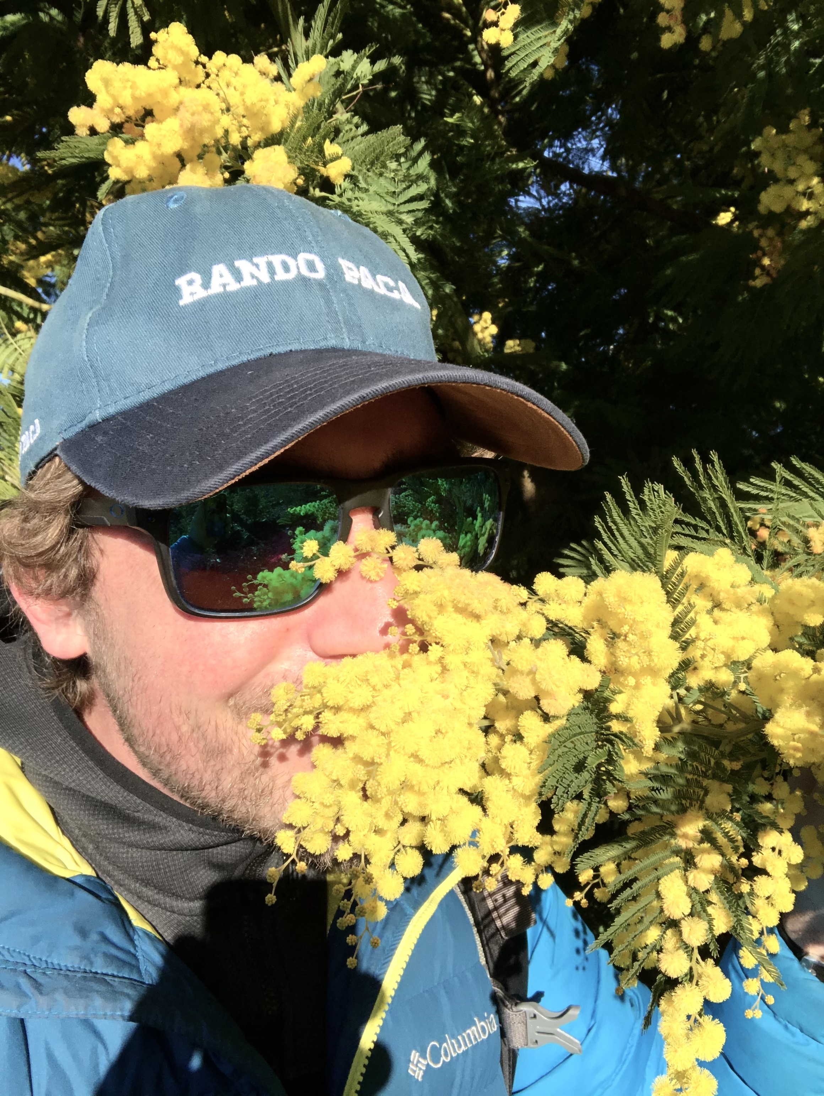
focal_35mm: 32
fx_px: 1015
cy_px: 548
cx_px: 412
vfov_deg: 56.8
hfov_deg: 44.2
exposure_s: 1/1203
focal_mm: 2.87
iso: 20
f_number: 2.2
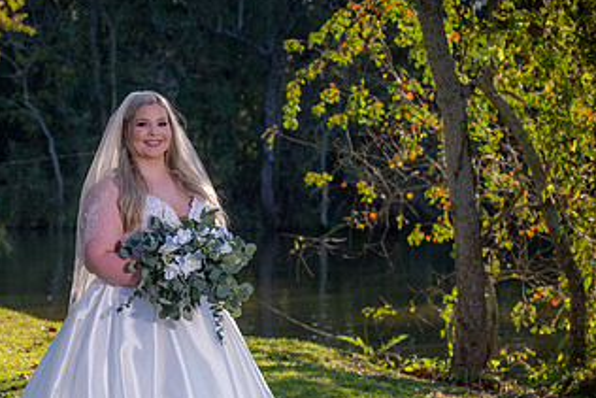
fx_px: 2733
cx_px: 170
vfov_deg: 8.3
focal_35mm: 165
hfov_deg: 12.4
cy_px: 290
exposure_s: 1/125
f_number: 5.6
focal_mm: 90
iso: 100
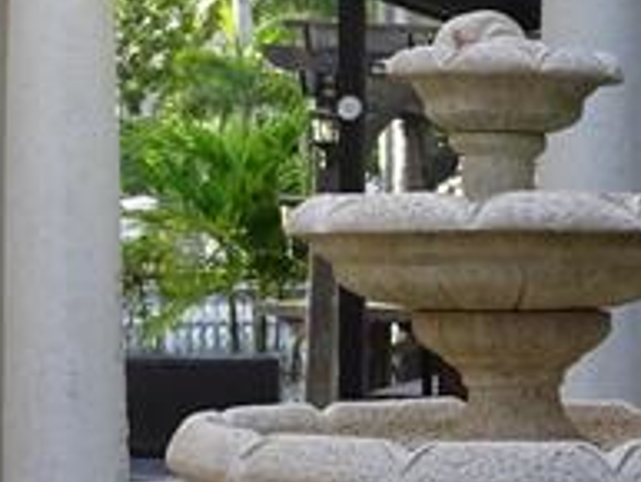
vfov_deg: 8.5
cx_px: -93
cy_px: 243
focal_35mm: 175
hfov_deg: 11.1
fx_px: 3243
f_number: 4
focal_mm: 5.61
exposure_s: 1/125
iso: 80
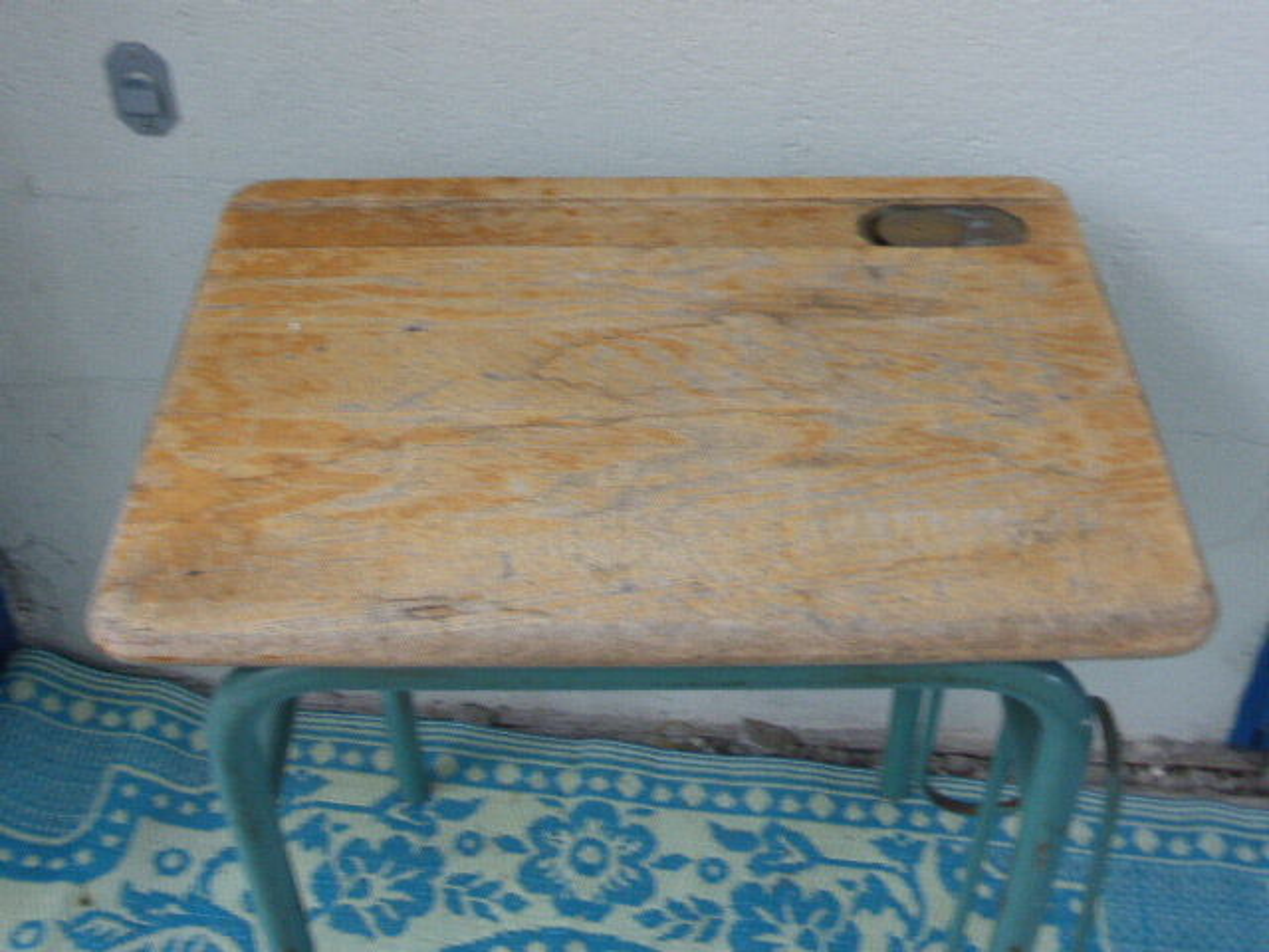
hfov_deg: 41.2
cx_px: 634
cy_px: 476
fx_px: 1686
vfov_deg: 31.5
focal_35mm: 46
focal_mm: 7.9
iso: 400
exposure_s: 1/15
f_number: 4.1
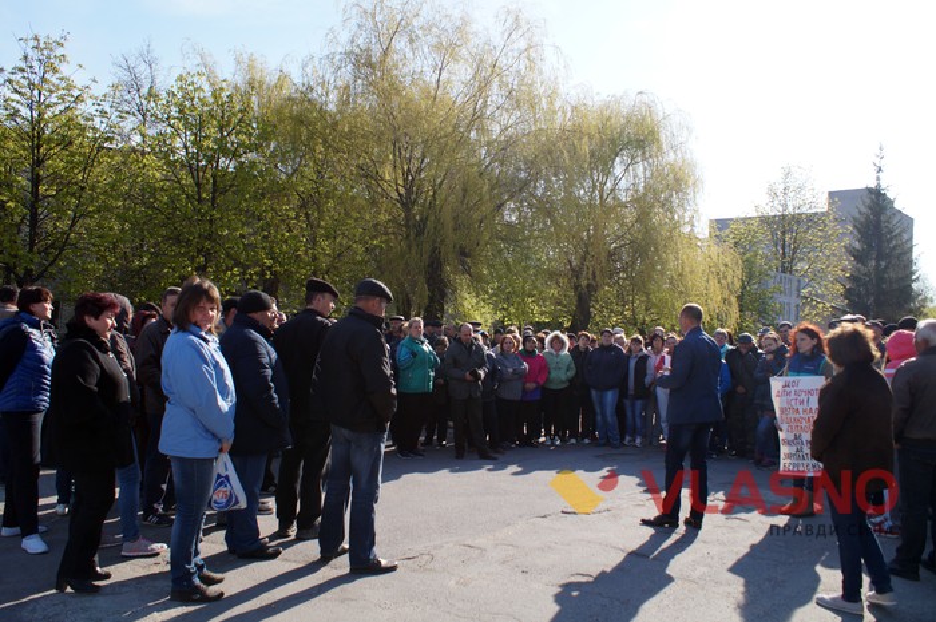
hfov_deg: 62.0
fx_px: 779
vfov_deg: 43.5
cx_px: 468
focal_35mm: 30
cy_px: 311
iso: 100
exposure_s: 1/320
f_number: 5.6
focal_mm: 20
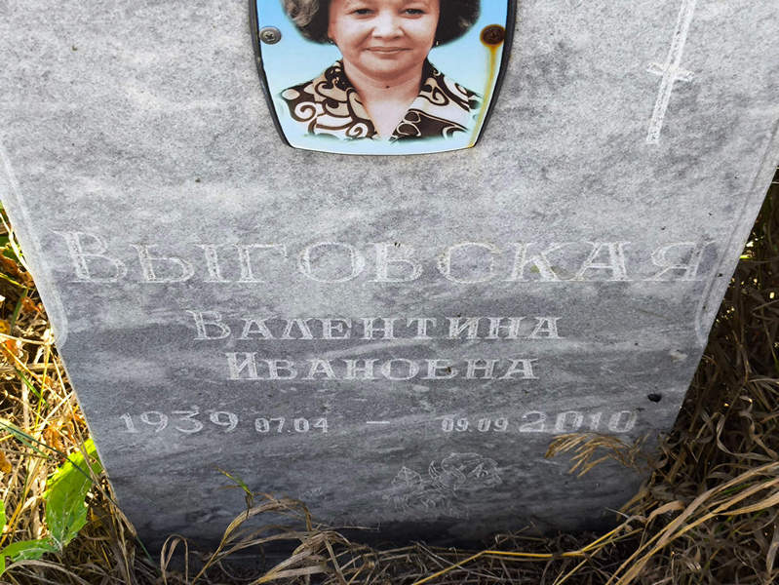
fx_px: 1126
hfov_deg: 38.2
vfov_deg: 29.1
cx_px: 390
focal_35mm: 50
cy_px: 292
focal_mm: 4.71
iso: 50
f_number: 1.7
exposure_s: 1/121
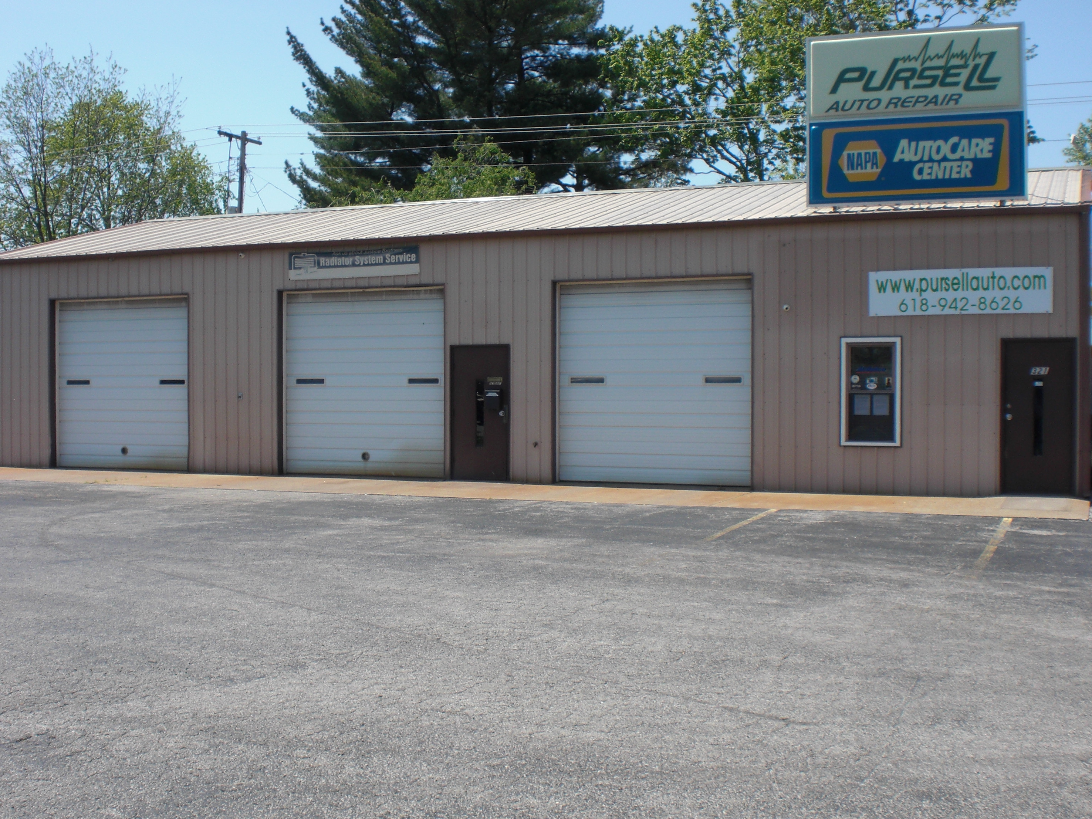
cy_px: 412
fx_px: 1325
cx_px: 527
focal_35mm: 42
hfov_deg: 44.8
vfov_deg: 34.4
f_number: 5.6
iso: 64
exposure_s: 1/320
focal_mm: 6.3
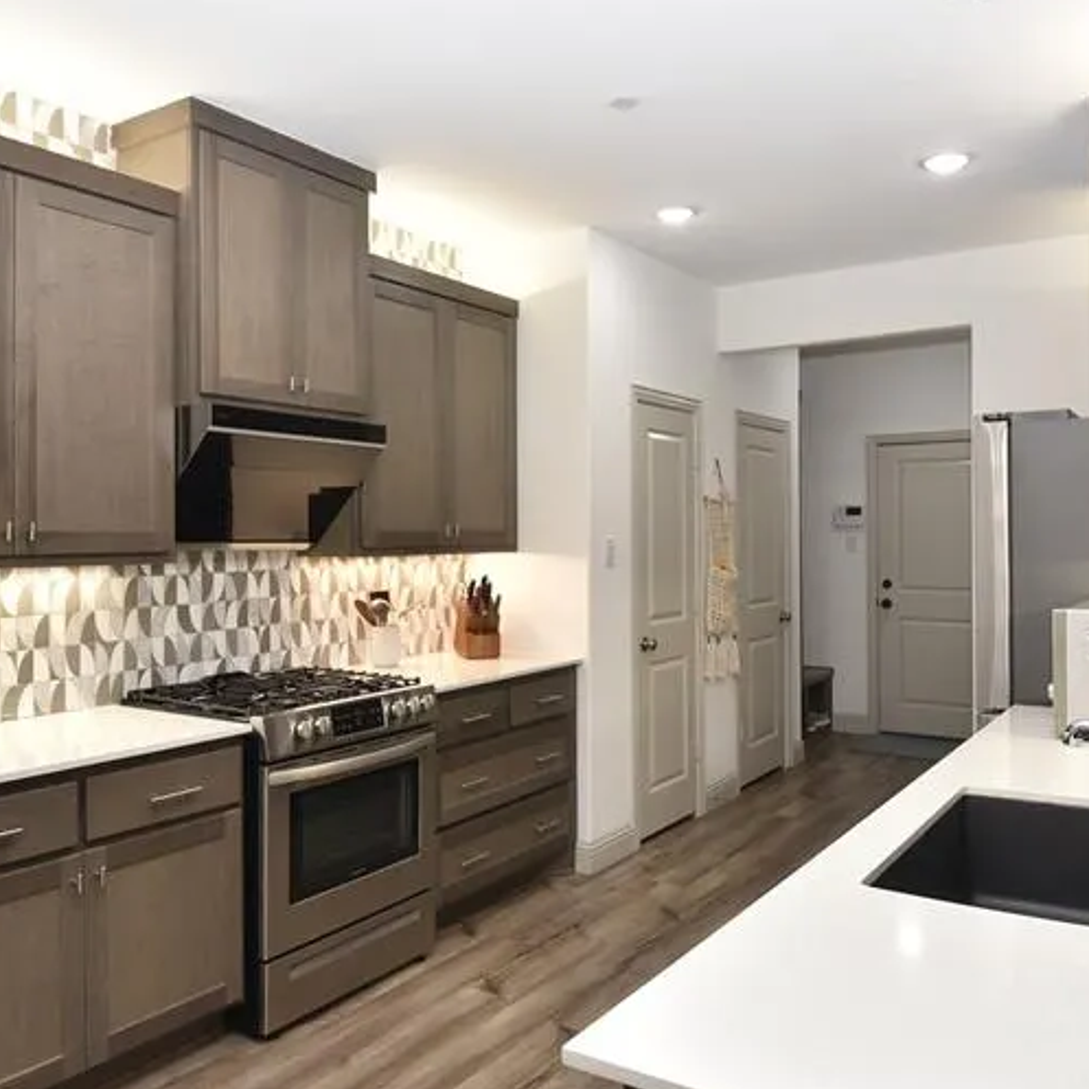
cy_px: 524
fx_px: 997
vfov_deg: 57.3
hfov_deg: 57.3
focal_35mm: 28
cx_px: 550
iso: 400
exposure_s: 1/60
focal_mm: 16
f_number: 5
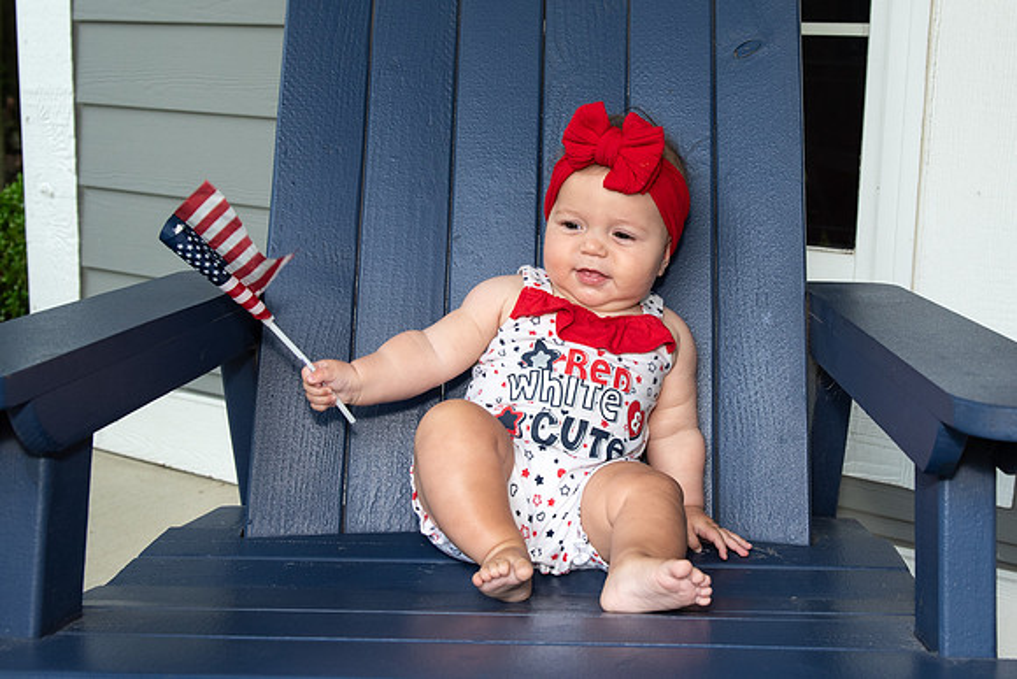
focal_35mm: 48
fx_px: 1370
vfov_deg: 27.8
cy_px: 278
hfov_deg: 40.6
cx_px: 599
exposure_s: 1/160
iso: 400
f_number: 5.6
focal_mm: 32
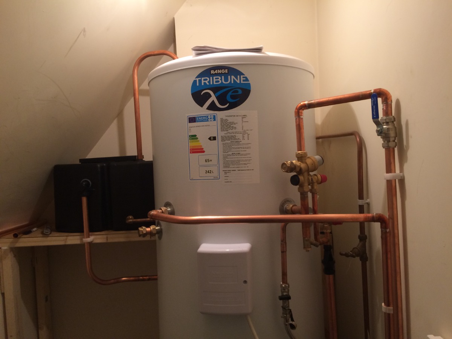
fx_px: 379
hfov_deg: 61.7
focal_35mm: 29
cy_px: 170
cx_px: 226
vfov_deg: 48.2
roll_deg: +2.2
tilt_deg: -3.1
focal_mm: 4.15
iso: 50
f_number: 2.2
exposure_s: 1/33
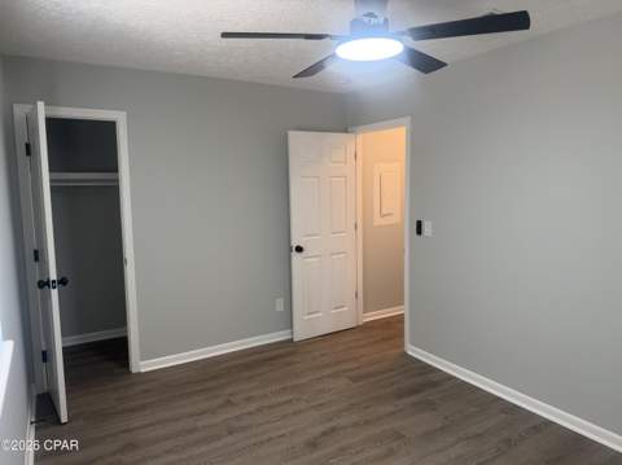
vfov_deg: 56.7
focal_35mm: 24
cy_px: 232
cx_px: 311
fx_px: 431
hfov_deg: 71.7
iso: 125
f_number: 1.78
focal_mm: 6.76
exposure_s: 1/111
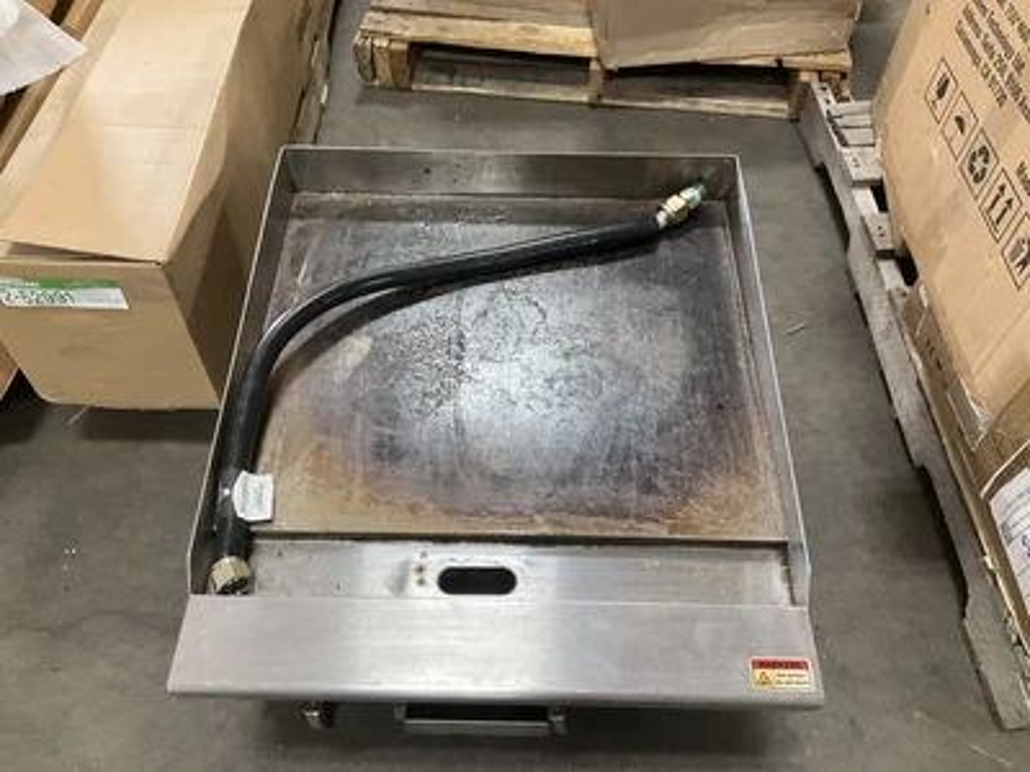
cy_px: 386
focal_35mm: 29
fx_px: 863
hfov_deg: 61.7
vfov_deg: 48.2
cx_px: 515
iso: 200
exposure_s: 1/60
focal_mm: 3
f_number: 1.8
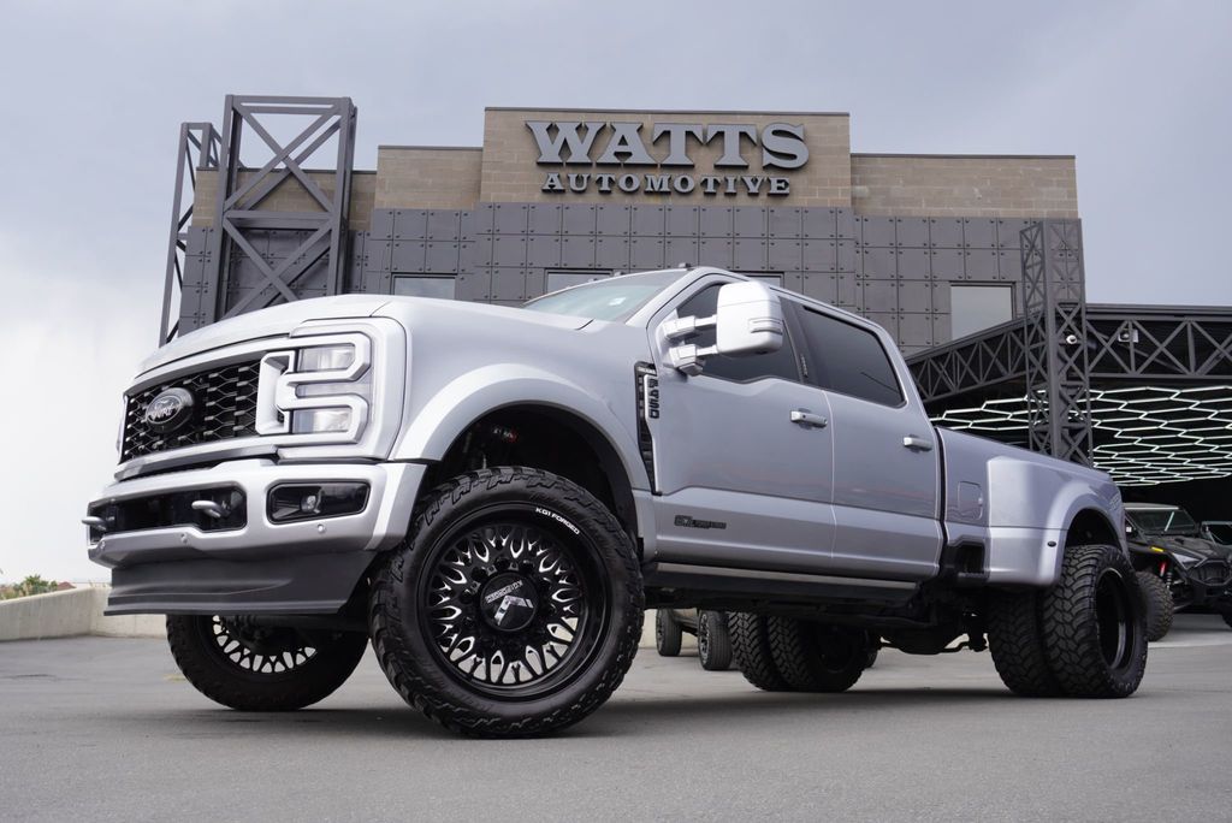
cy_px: 412
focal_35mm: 34
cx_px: 616
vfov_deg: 38.4
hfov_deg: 55.1
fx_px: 1181
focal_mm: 23
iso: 100
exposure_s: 1/100
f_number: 6.3
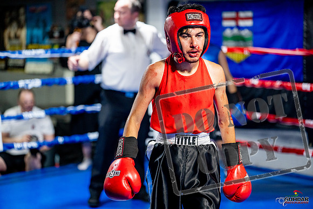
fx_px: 730
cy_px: 104
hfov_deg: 24.2
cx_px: 156
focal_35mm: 84
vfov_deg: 16.3
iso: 4000
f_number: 2
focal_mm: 84
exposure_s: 1/800
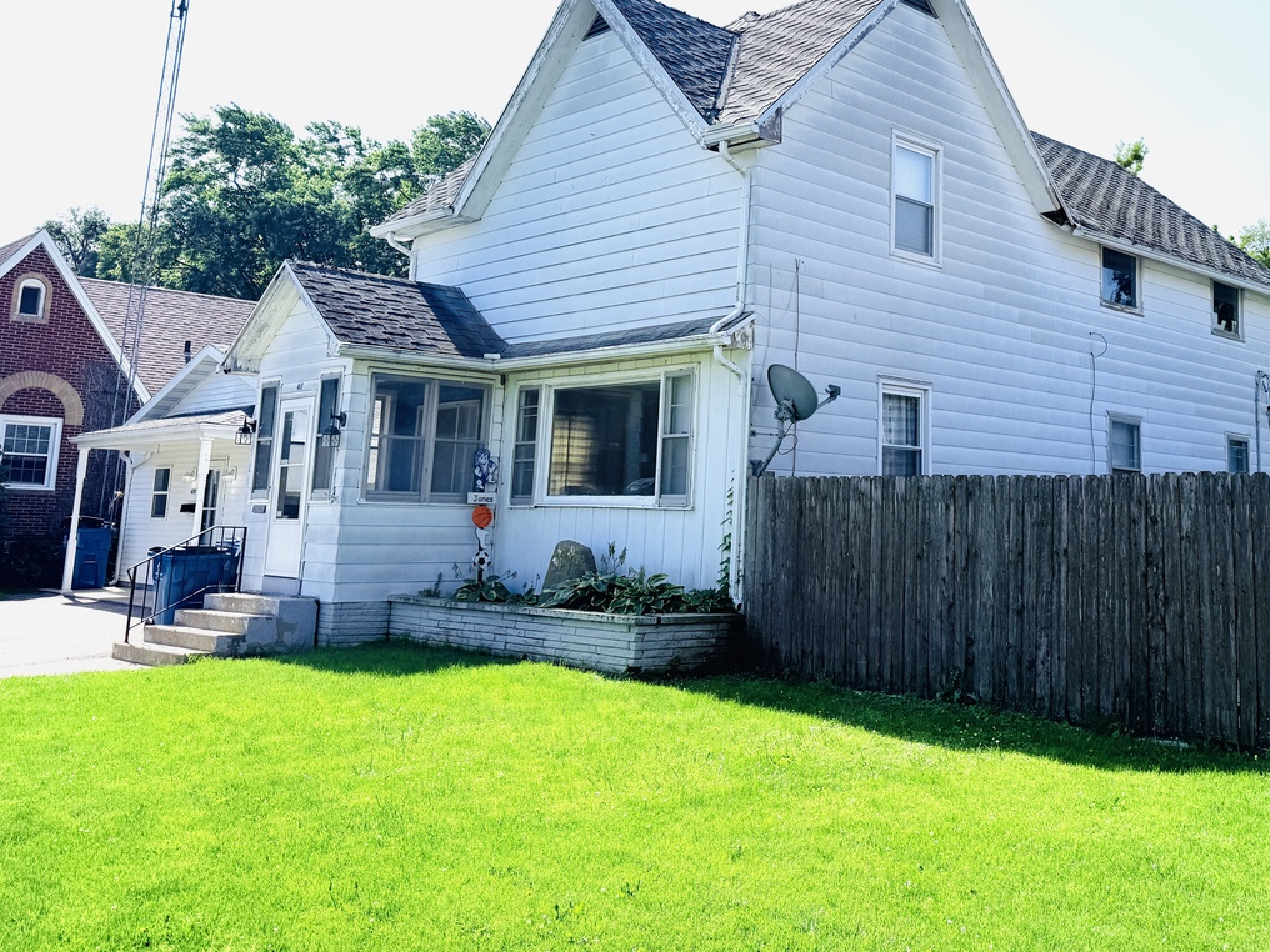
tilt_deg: +7.6
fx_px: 1247
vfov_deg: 41.2
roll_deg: -1.9
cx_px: 845
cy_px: 305
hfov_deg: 52.9
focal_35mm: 34
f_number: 1.78
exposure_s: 1/6711
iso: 80
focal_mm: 6.76
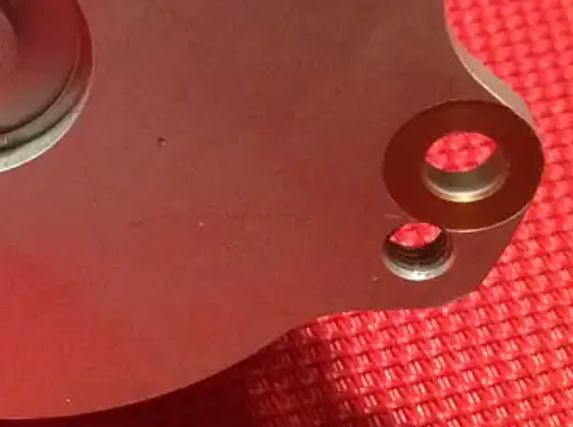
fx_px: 1585
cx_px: -85
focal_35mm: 96
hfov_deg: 19.5
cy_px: 6
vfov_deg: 15.1
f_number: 2.4
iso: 500
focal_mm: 4.28
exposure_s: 1/17
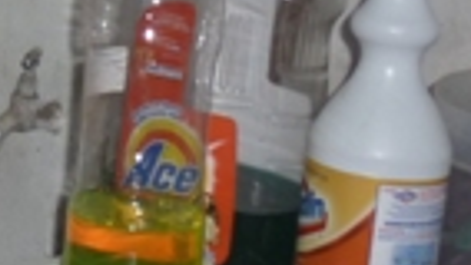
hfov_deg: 11.6
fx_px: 2024
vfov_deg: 7.4
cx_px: -534
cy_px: -46
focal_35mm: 162
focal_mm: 5.5
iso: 100
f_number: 2.8
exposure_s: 1/30
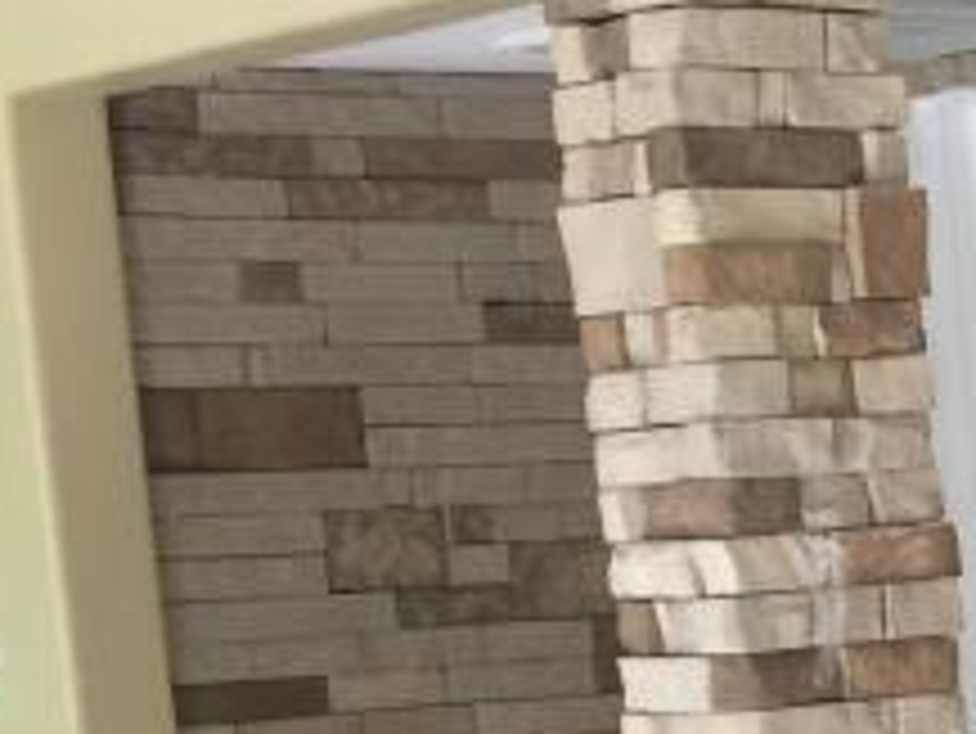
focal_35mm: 137
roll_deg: +1.1
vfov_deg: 10.6
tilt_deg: -9.3
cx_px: 2091
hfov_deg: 12.3
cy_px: 973
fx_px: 3865
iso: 64
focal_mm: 4.15
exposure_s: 1/30
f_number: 2.2
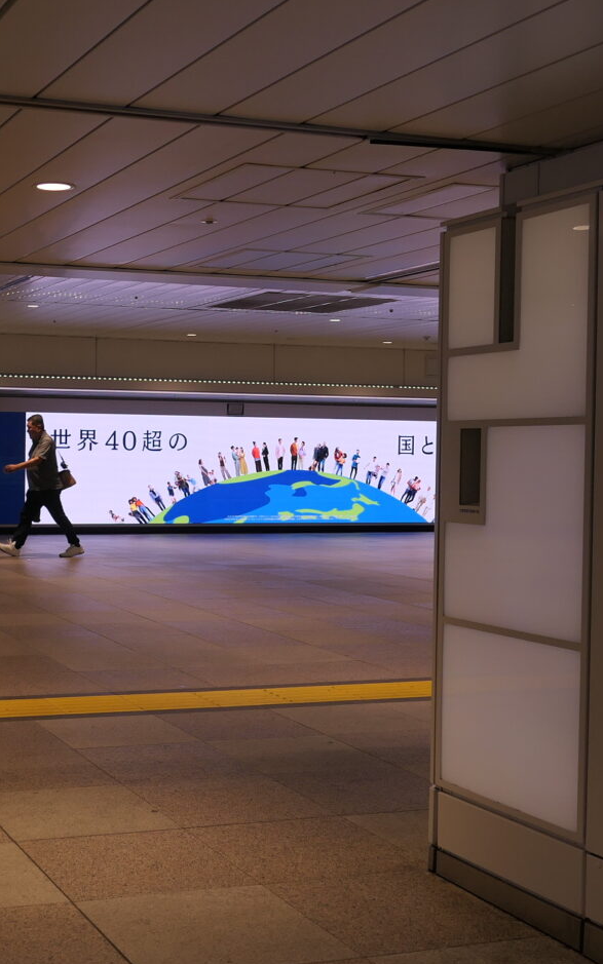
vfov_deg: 40.3
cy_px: 483
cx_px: 48
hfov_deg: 25.0
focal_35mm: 50
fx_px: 1314
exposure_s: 1/125
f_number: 2.5
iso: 125
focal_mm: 8.8
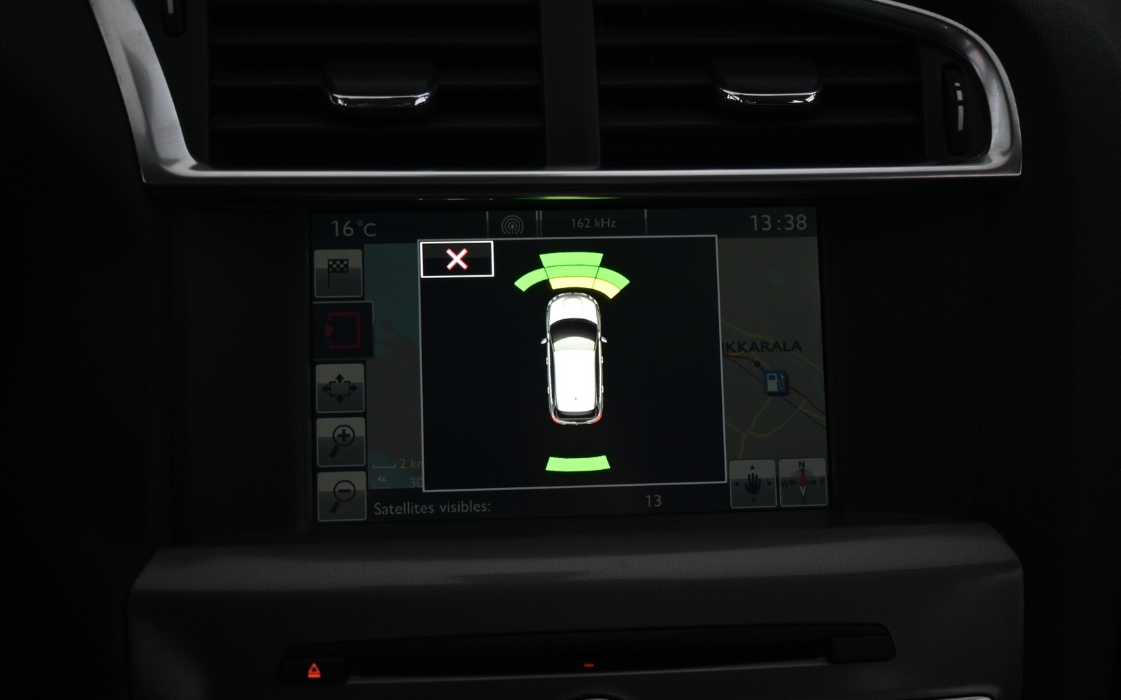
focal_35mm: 42
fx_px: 1291
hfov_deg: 46.9
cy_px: 369
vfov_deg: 30.3
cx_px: 560
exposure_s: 1/40
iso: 1250
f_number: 4.5
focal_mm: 27.5
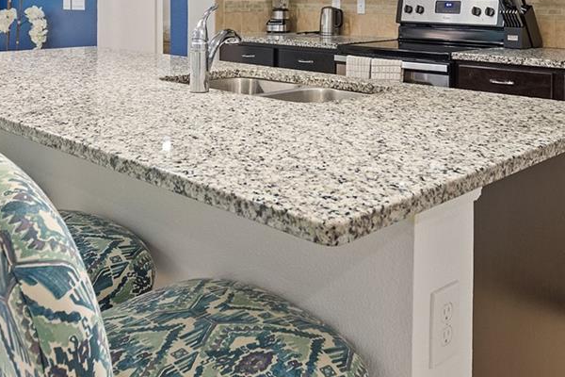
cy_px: -10
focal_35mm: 40
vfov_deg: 30.7
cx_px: 339
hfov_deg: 48.2
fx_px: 628
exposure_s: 1/2.5
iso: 400
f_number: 4.5
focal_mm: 10
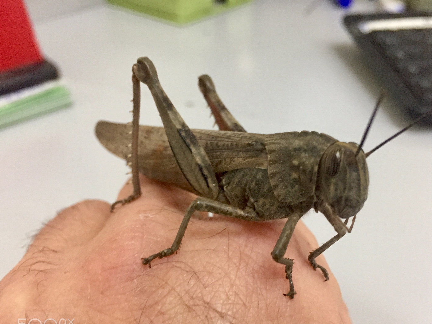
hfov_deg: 55.2
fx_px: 412
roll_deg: +0.1
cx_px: 244
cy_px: 182
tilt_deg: -37.5
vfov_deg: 42.9
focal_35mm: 33
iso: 200
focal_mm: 4.15
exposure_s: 1/33
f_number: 2.2
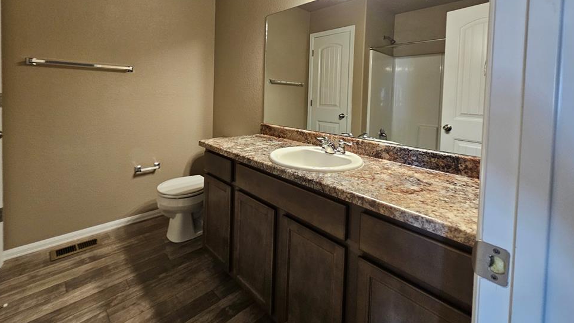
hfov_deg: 102.9
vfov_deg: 68.5
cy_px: 106
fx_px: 228
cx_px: 277
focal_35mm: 15
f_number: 2.2
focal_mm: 2.2
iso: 200
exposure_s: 1/60
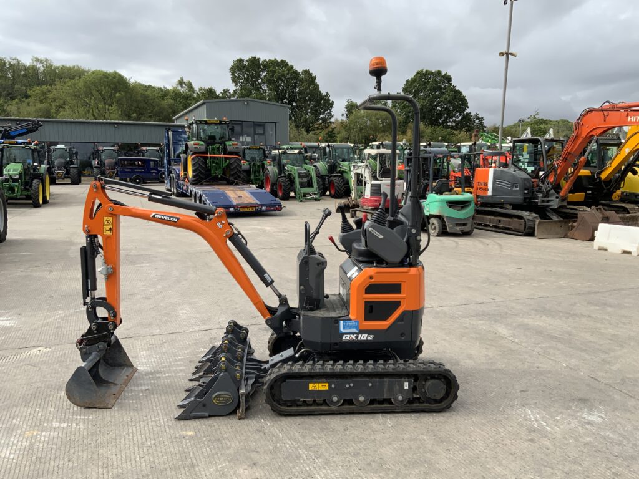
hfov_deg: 61.7
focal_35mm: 29
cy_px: 240
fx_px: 535
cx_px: 320
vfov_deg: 48.2
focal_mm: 3
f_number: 1.8
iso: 16
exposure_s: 1/1490
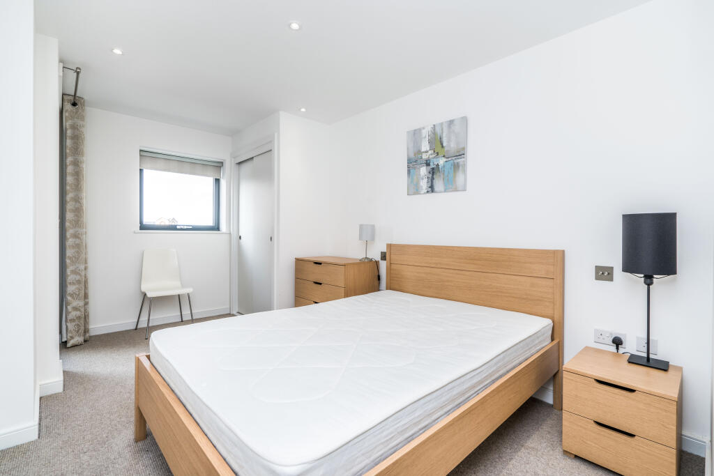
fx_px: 317
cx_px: 357
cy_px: 238
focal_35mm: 16
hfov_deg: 96.7
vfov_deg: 73.8
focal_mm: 16
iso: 400
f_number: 10
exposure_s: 1/50
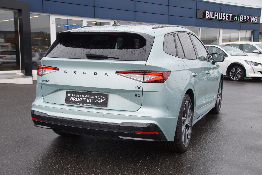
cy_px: 88
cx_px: 131
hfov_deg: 46.4
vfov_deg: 31.9
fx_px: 305
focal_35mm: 42
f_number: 5.6
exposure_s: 1/125
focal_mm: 28
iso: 100
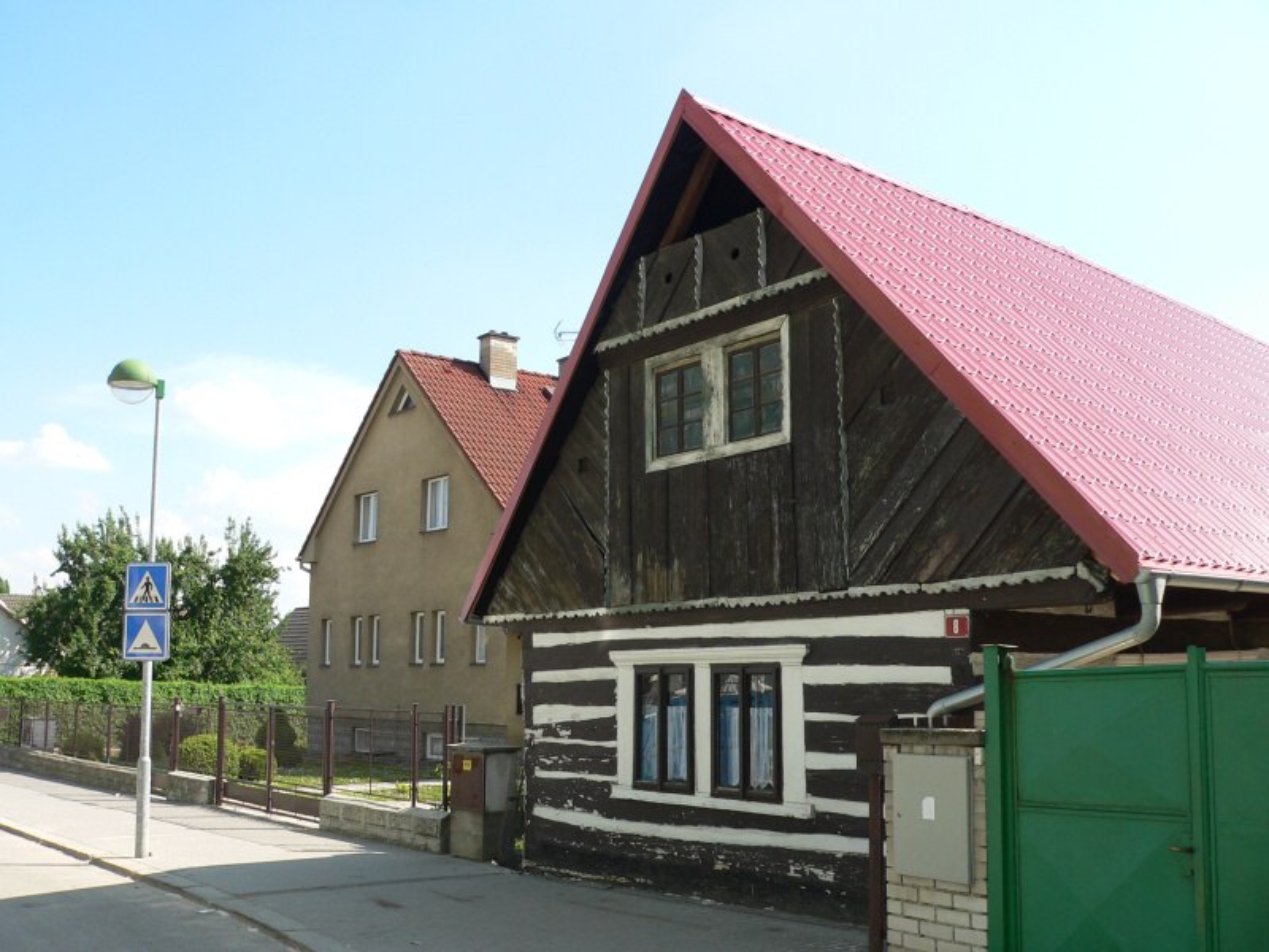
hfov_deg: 51.4
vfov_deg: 39.7
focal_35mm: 36
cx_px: 634
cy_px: 476
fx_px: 1320
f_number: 4
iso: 80
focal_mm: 6
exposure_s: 1/250
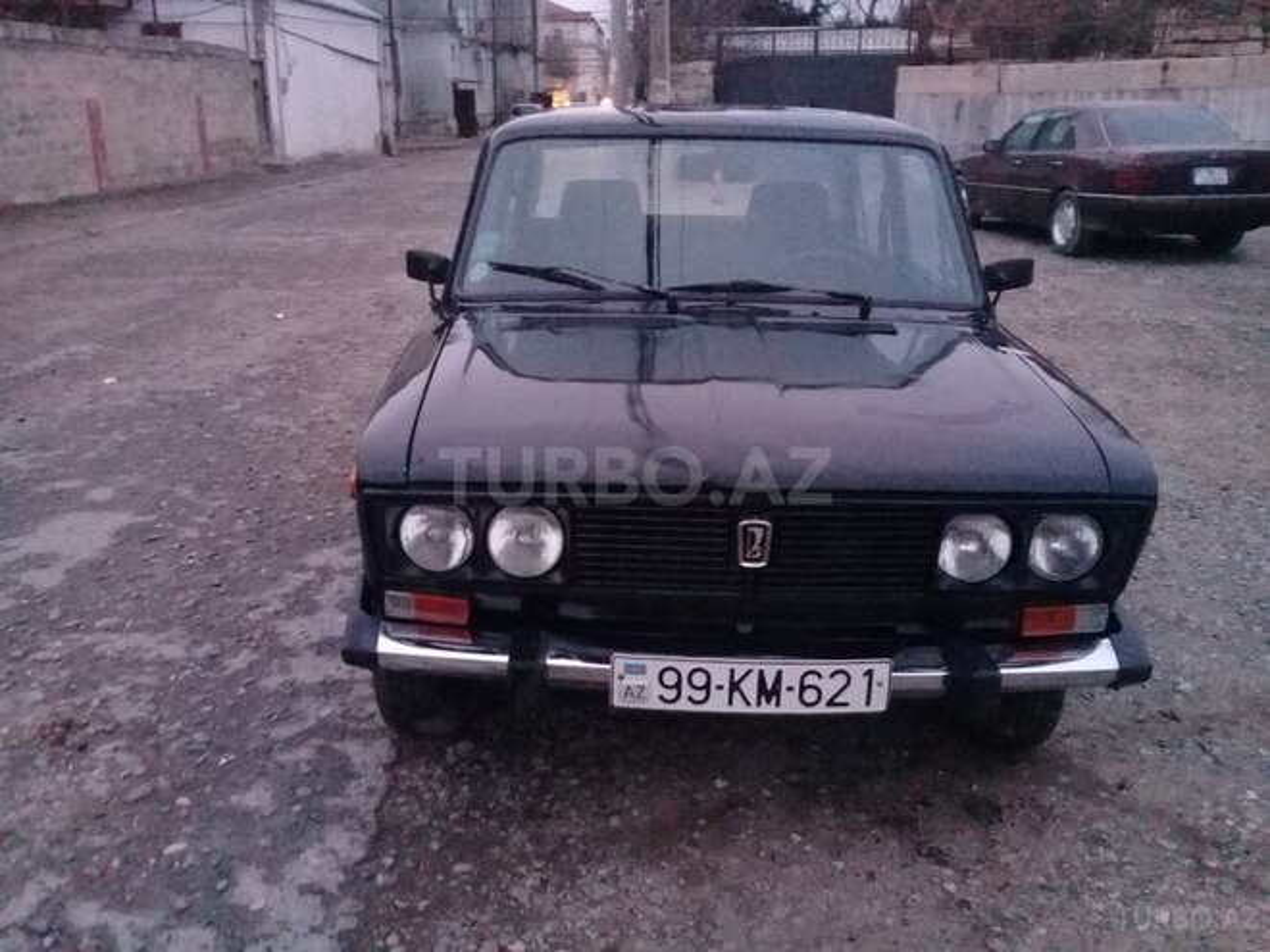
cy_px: 476
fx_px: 1137
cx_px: 635
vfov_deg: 45.4
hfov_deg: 58.4
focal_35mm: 31
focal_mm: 3.3
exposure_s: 1/17
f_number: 2.2
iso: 800
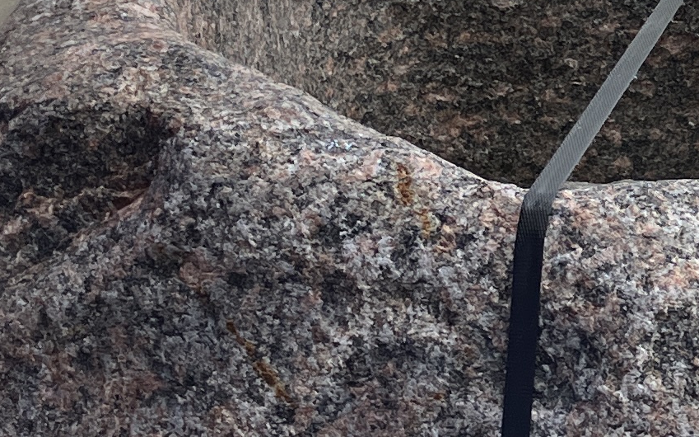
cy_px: -18
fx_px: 2685
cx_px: 865
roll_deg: +1.0
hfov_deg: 14.3
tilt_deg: -23.8
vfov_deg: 9.2
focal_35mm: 141
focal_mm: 3.99
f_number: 1.8
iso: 32
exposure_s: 1/1080
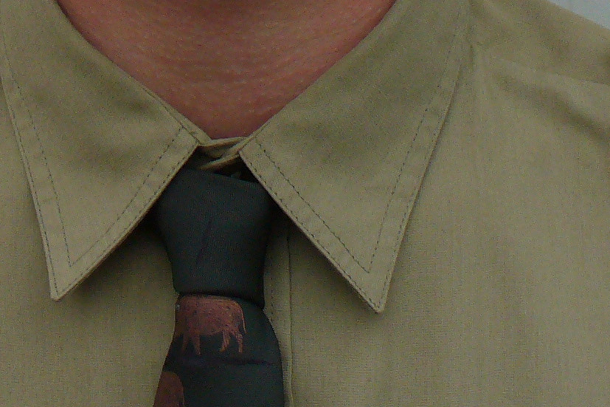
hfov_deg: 15.6
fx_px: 2219
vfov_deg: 10.0
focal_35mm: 131
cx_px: 177
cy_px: -278
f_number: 2.8
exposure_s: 1/50
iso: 100
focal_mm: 6.1
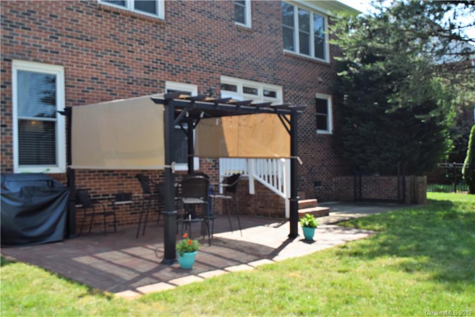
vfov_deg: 36.8
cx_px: 238
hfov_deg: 53.1
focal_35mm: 36
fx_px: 475
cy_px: 158
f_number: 7.1
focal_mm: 24
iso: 100
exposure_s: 1/200
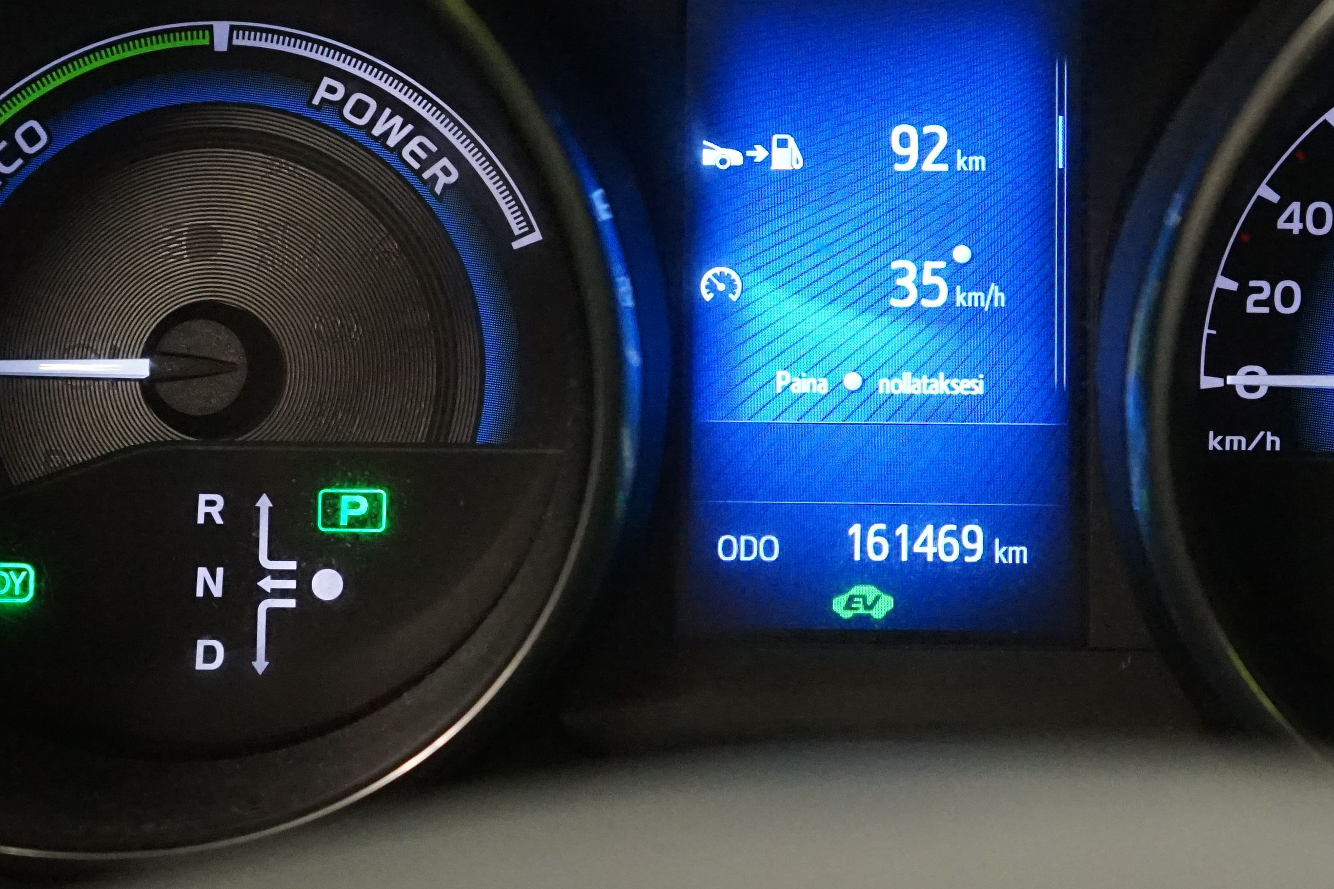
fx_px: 2927
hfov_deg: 25.6
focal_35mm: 79
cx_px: 835
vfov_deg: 17.2
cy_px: 255
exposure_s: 1/60
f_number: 4
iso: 6400
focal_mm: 36
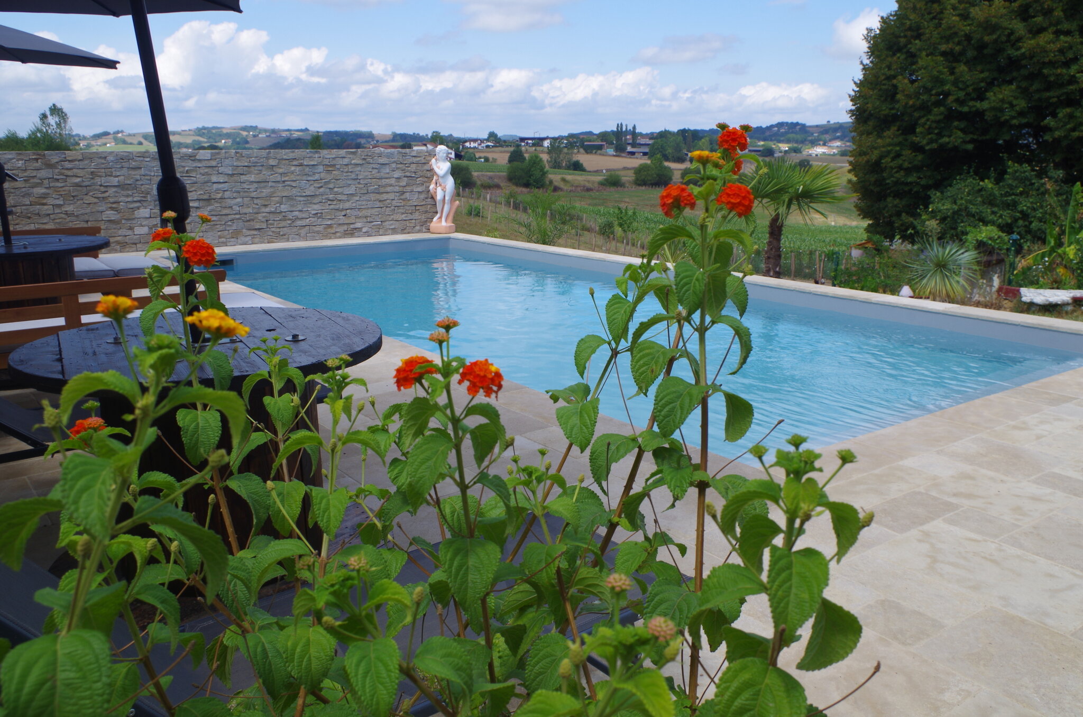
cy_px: 358
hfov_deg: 62.0
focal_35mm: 30
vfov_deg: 43.4
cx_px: 542
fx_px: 901
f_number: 11
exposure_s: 1/100
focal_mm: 20
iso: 100
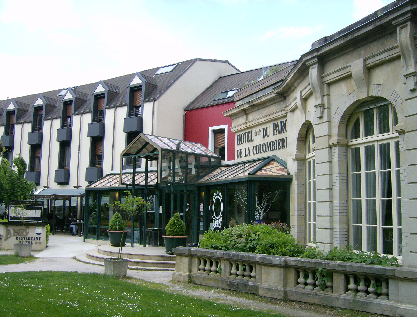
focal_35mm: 36
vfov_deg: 40.0
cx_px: 208
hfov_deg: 51.1
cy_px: 158
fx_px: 436
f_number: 4.7
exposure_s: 1/255
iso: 100
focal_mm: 6
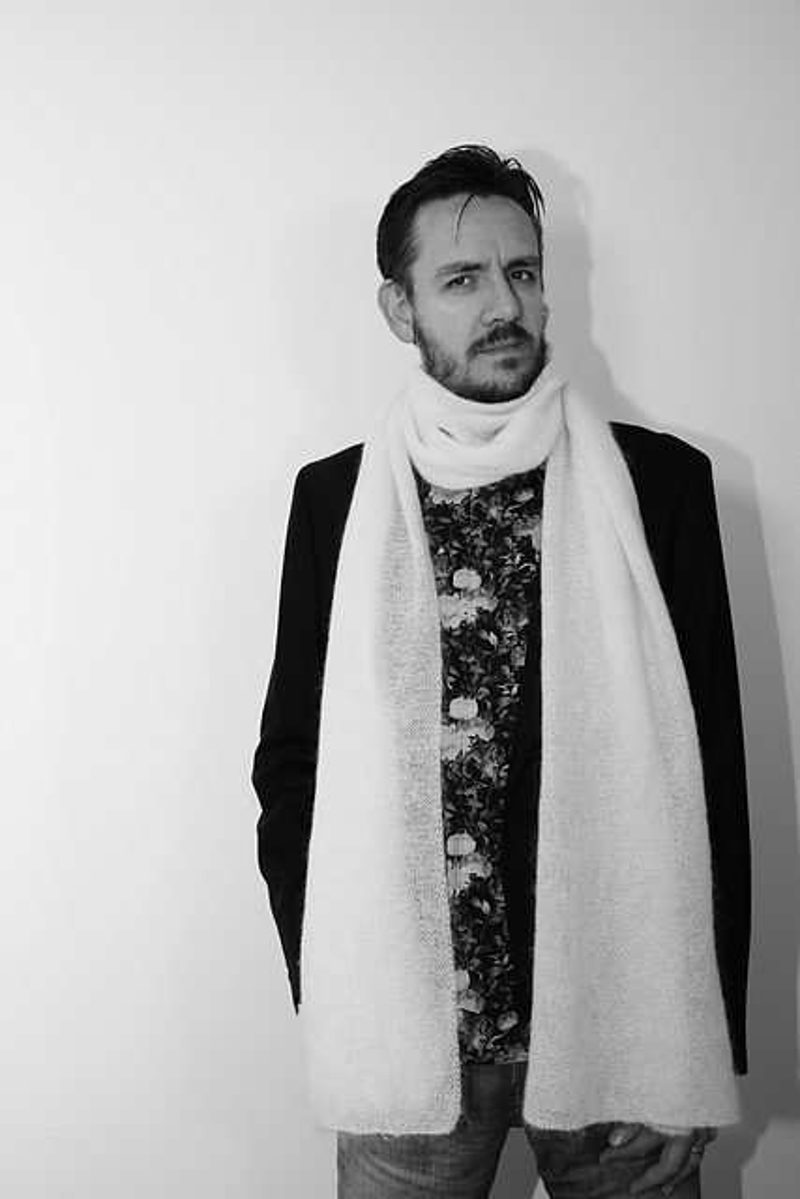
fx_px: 1299
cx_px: 400
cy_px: 600
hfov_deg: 34.2
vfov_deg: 49.5
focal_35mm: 39
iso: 640
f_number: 5.6
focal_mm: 26
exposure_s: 1/80
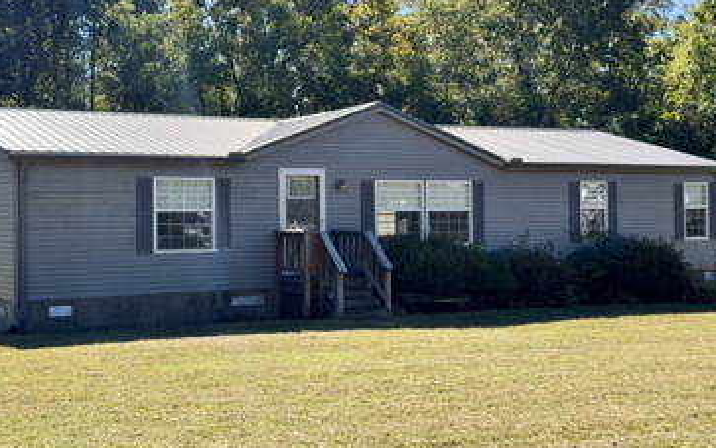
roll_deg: +0.7
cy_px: 197
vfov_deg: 23.1
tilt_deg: +2.7
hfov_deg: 36.3
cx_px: 355
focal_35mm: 56
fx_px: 1093
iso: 100
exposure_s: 1/3096
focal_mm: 6.76
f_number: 1.78
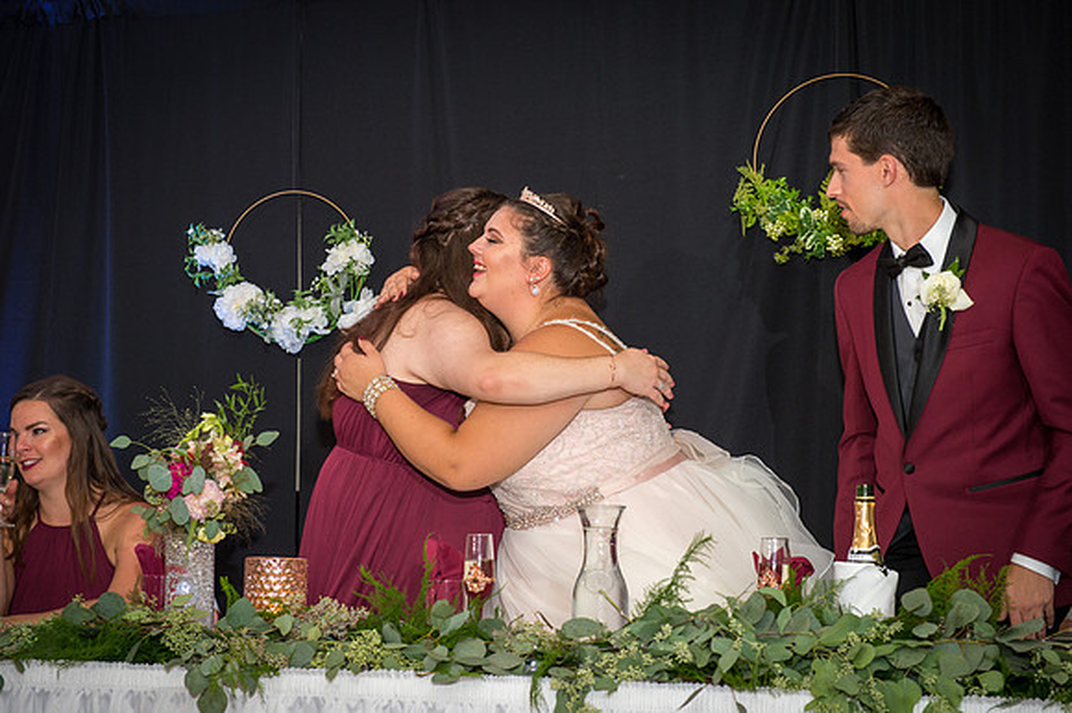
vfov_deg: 19.4
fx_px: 2083
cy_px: 356
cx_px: 536
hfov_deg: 28.9
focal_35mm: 70
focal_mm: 70
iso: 800
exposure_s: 1/60
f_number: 4.8
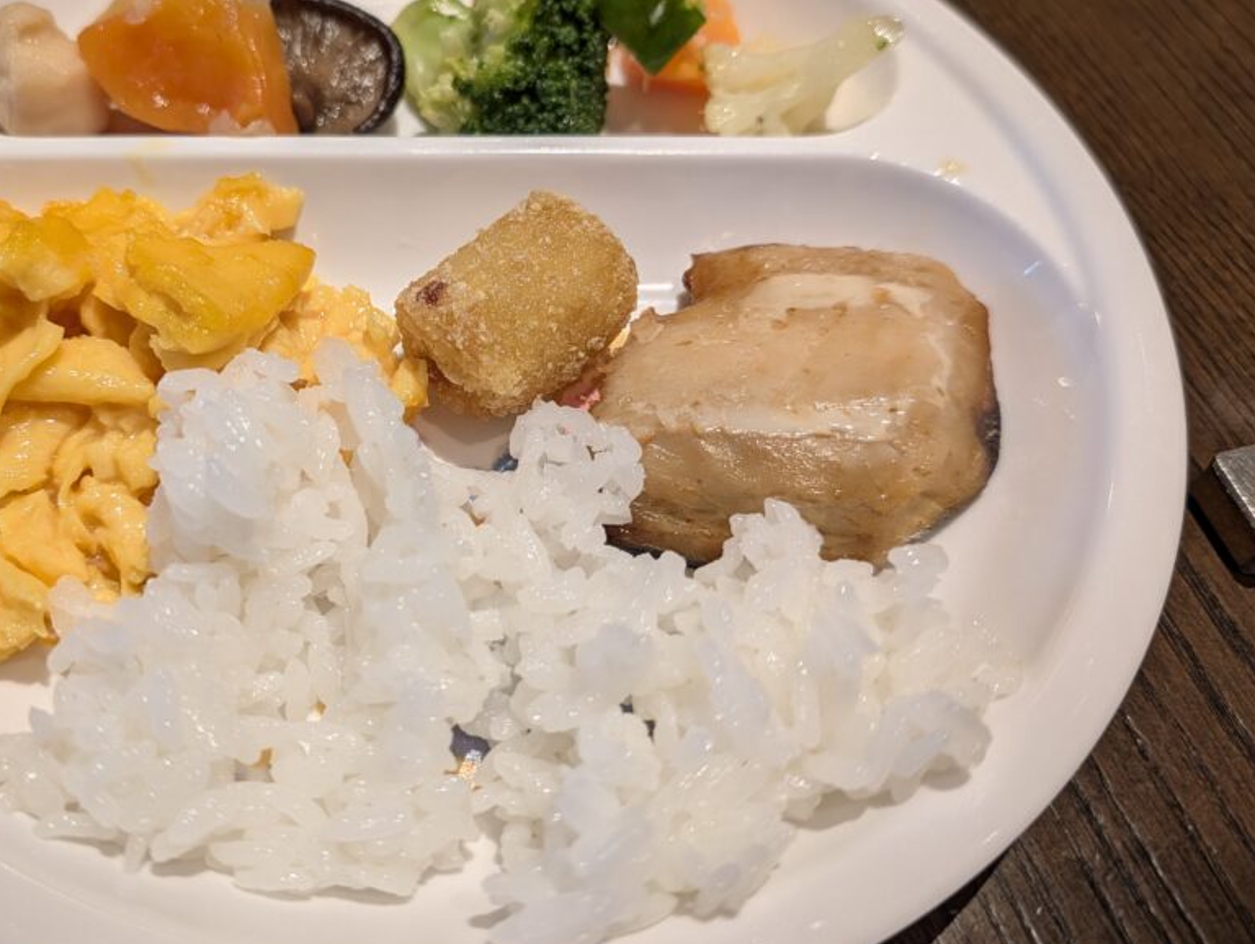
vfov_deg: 44.2
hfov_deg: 55.9
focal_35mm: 32
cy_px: 419
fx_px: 1162
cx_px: 449
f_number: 1.68
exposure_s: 1/100
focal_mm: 6.9
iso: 30
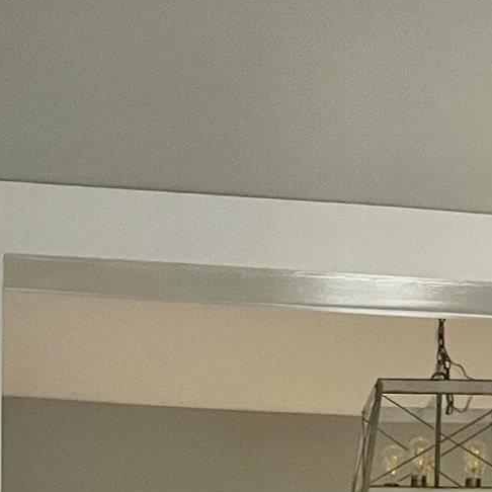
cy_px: 878
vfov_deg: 14.2
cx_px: 224
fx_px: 1753
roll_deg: -1.6
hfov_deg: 16.0
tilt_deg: -4.2
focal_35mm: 109
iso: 200
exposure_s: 1/60
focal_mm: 5.7
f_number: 1.5
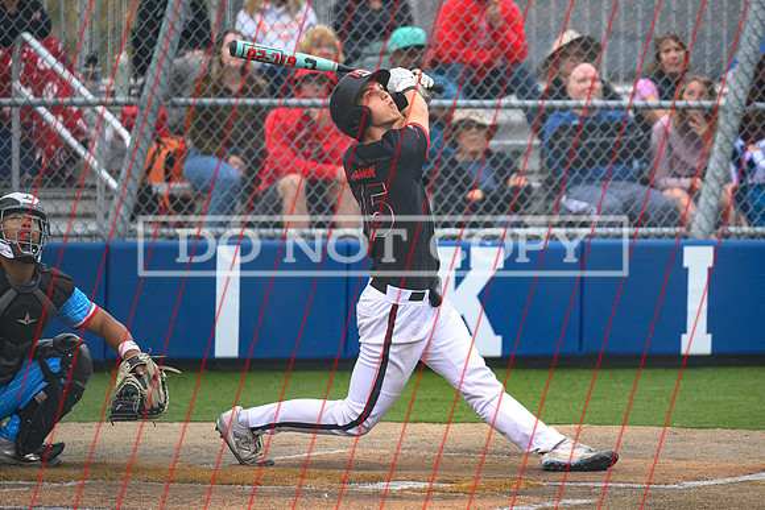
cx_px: 556
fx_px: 6508
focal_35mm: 306
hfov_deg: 6.7
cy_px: 239
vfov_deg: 4.5
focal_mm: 200
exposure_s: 1/2500
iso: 5000
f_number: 2.8
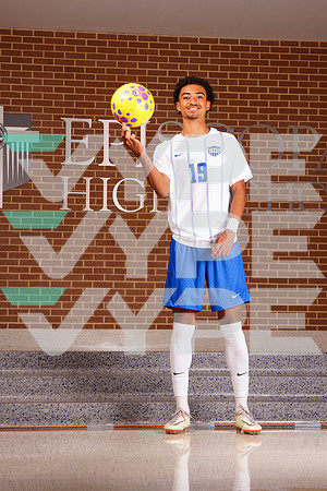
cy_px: 246
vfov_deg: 24.2
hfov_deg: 16.3
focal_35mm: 84
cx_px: 164
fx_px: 1144
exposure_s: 1/200
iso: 320
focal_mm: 84
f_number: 8
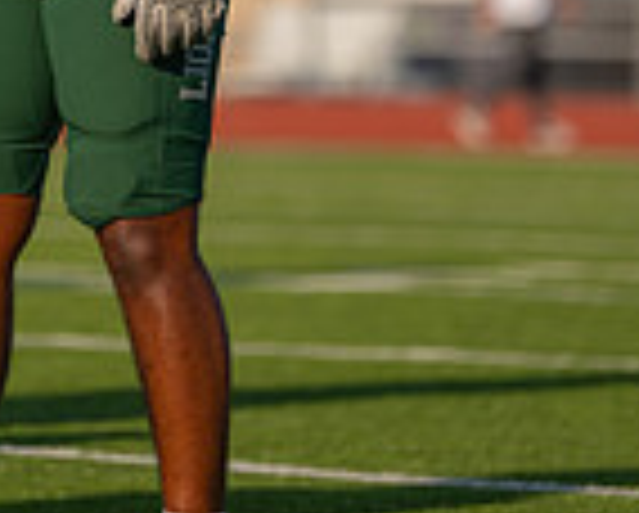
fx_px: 9128
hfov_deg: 4.0
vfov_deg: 3.2
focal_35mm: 482
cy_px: -238
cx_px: 86
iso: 100
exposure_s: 1/2000
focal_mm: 162
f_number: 2.8
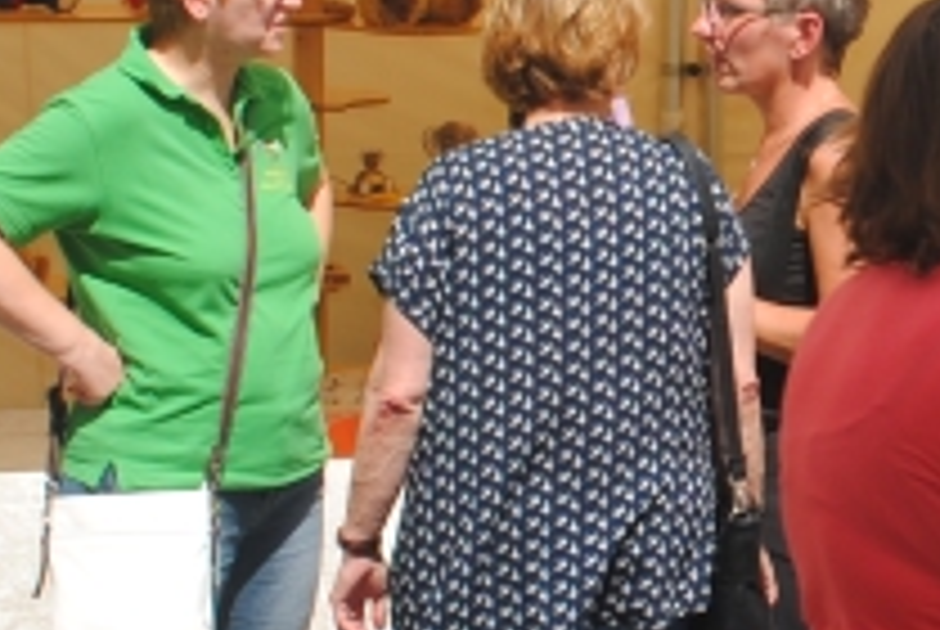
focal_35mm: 150
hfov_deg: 13.5
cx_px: 944
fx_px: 3922
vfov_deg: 9.2
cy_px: 230
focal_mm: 22
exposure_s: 1/200
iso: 100
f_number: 11
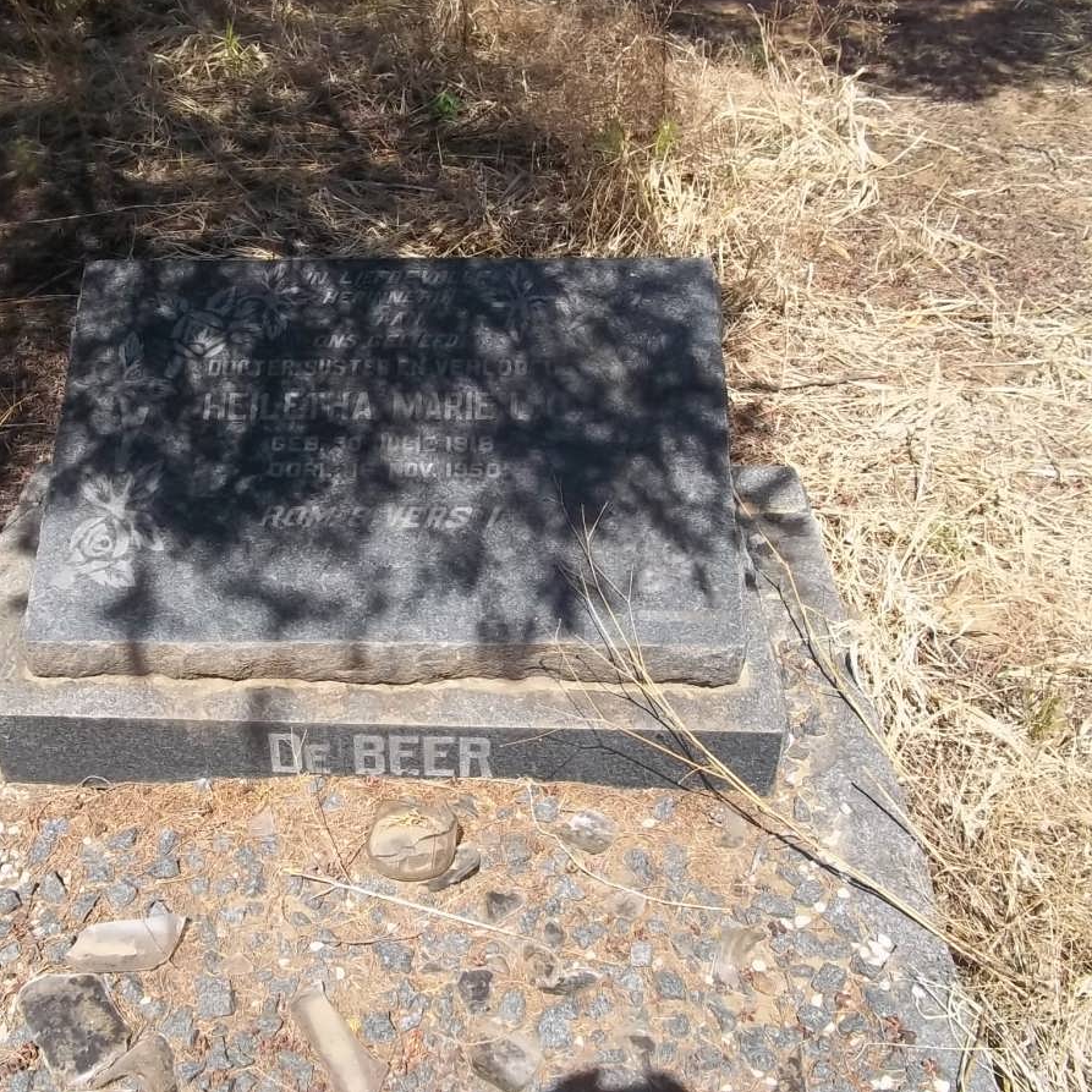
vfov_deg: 43.9
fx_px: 1356
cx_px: 418
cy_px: 544
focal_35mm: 38
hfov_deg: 43.6
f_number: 5.5
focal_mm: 5.7
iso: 80
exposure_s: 1/320
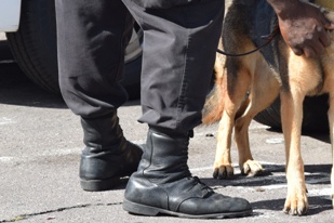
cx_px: 319
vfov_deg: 3.8
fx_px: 3340
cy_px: 21
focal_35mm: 360
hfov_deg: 5.7
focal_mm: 116
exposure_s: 1/250
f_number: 8
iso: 320
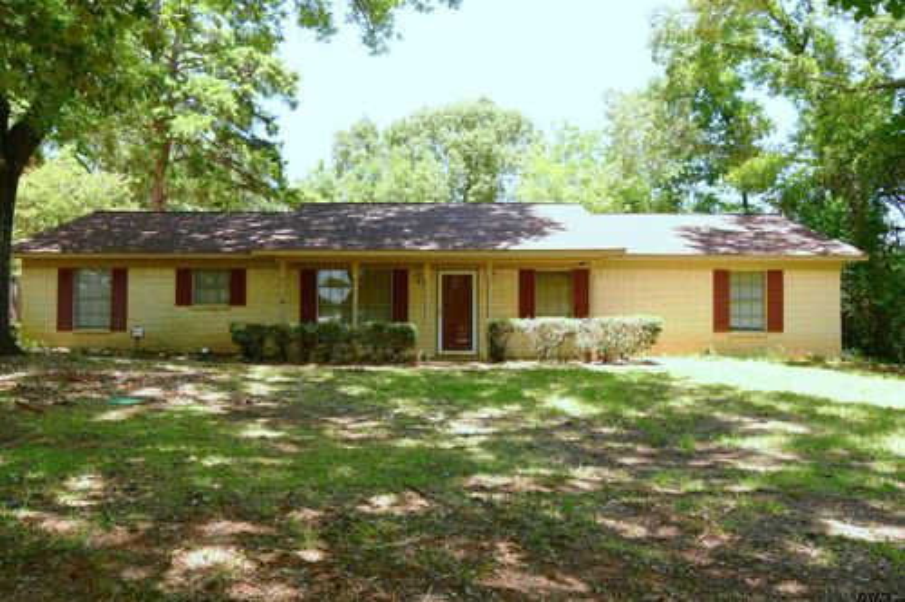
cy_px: 301
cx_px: 452
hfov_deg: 61.9
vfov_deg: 43.6
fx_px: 754
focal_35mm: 30
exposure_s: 1/50
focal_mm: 20
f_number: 9
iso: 100
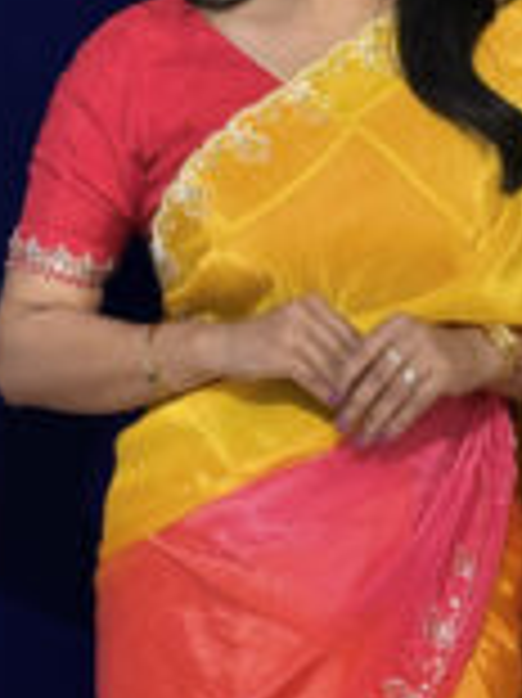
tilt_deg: -9.2
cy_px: 612
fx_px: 2497
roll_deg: -0.7
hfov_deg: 11.9
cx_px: 392
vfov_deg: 15.7
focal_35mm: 124
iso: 125
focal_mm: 6.76
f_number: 1.78
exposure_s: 1/100
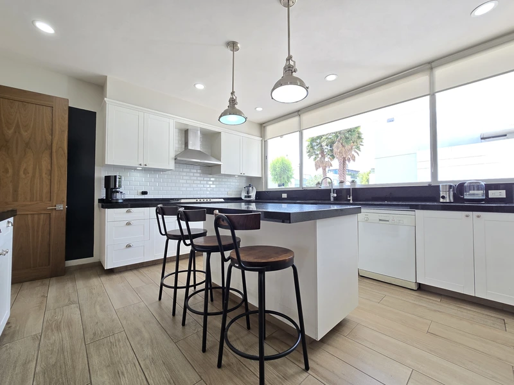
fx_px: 193
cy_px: 192
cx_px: 257
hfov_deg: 106.2
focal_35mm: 13
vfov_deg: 89.9
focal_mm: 2.2
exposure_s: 1/60
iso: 50
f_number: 2.2
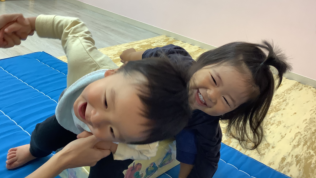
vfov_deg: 32.5
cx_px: 158
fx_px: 302
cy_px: 58
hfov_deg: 55.3
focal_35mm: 36
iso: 125
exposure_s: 1/50
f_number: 2.4
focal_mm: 3.3
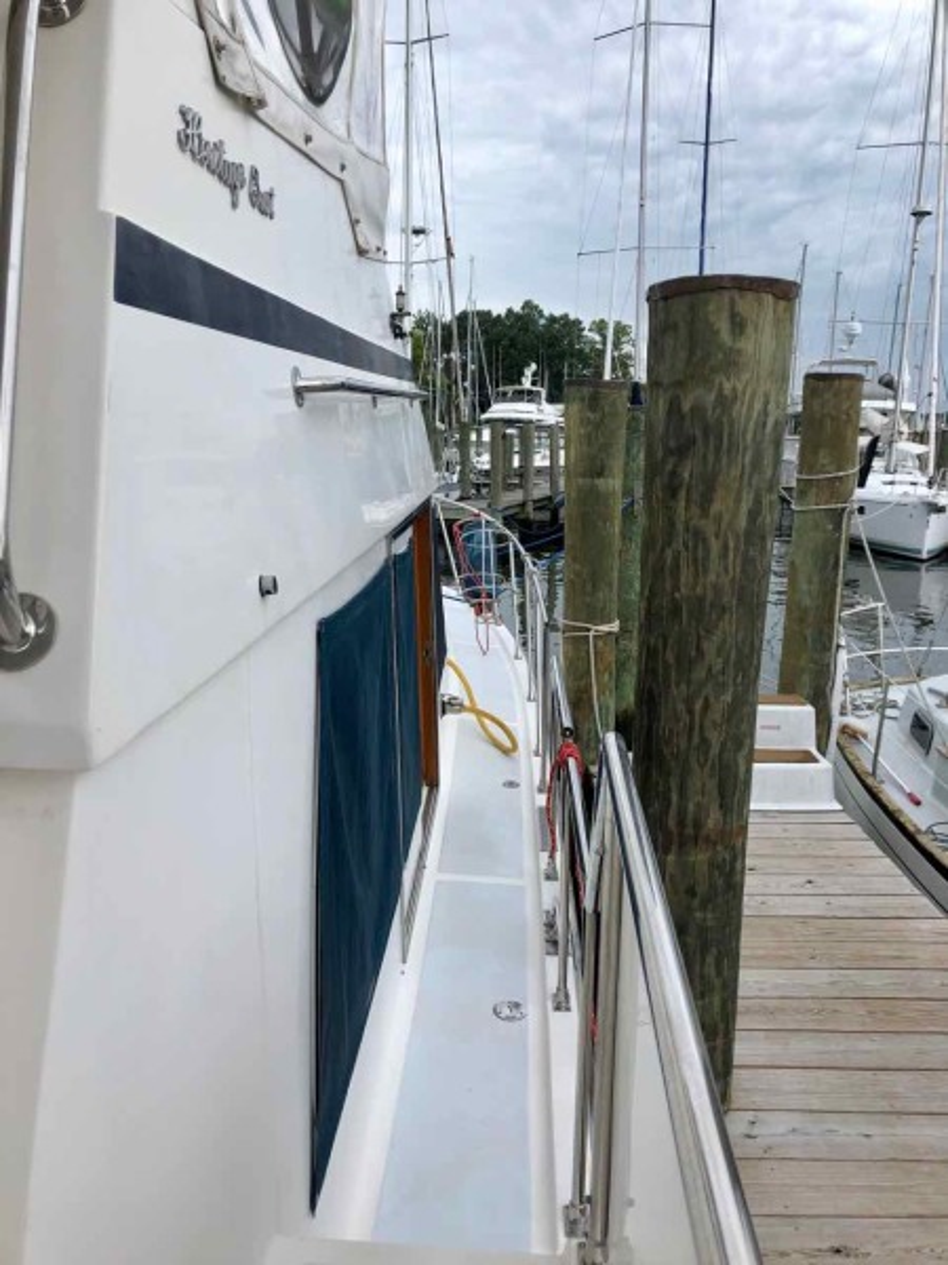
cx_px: 474
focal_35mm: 28
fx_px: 1022
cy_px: 632
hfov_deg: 49.7
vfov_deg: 63.4
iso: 20
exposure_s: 1/979
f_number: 1.8
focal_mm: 3.99
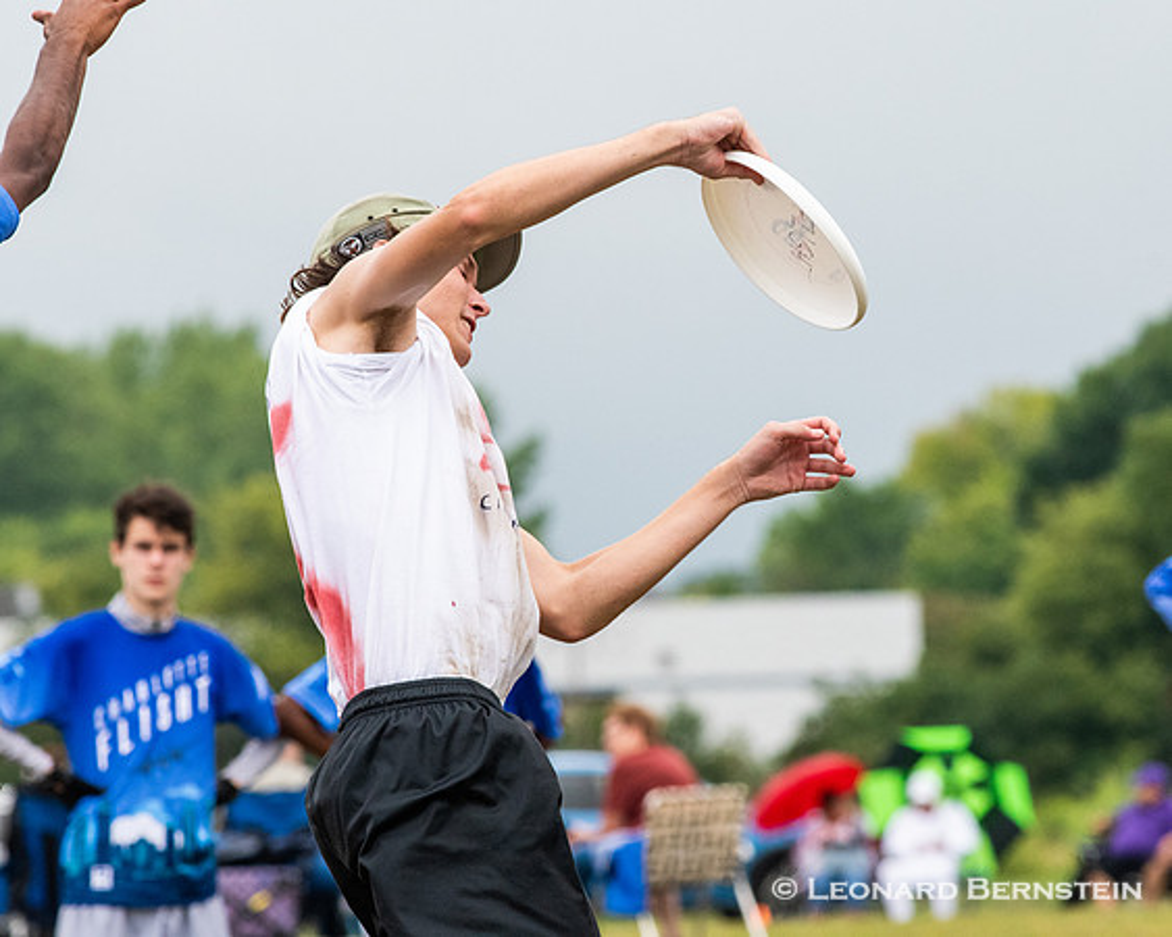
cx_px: 704
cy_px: 468
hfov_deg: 3.8
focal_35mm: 507
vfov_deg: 3.1
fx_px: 17587
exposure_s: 1/2000
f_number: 10
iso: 1600
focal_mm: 300
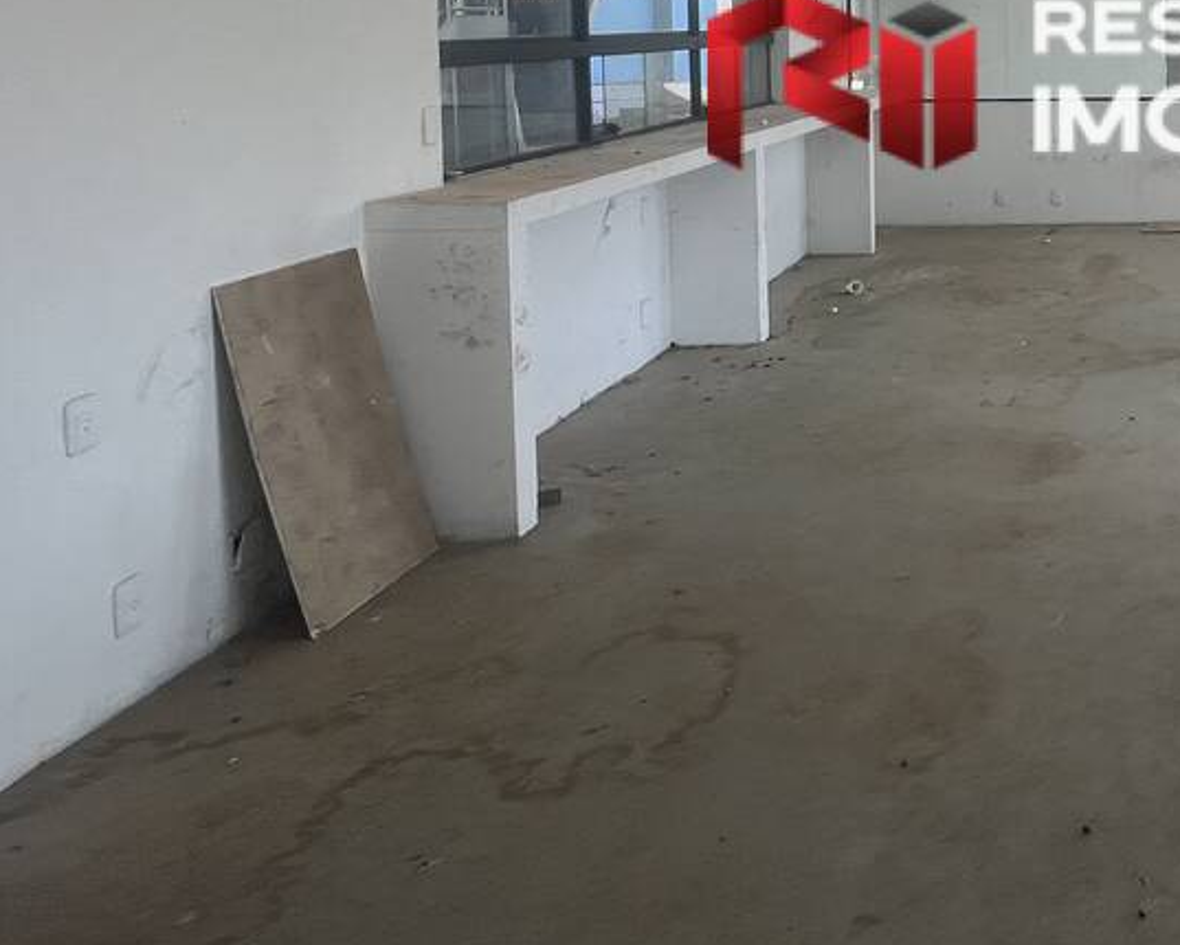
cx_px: 1261
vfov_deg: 39.9
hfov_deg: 42.8
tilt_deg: -1.2
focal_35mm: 34
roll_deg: +0.5
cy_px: 81
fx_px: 1188
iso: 40
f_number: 1.8
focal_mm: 1.57
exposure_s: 1/120
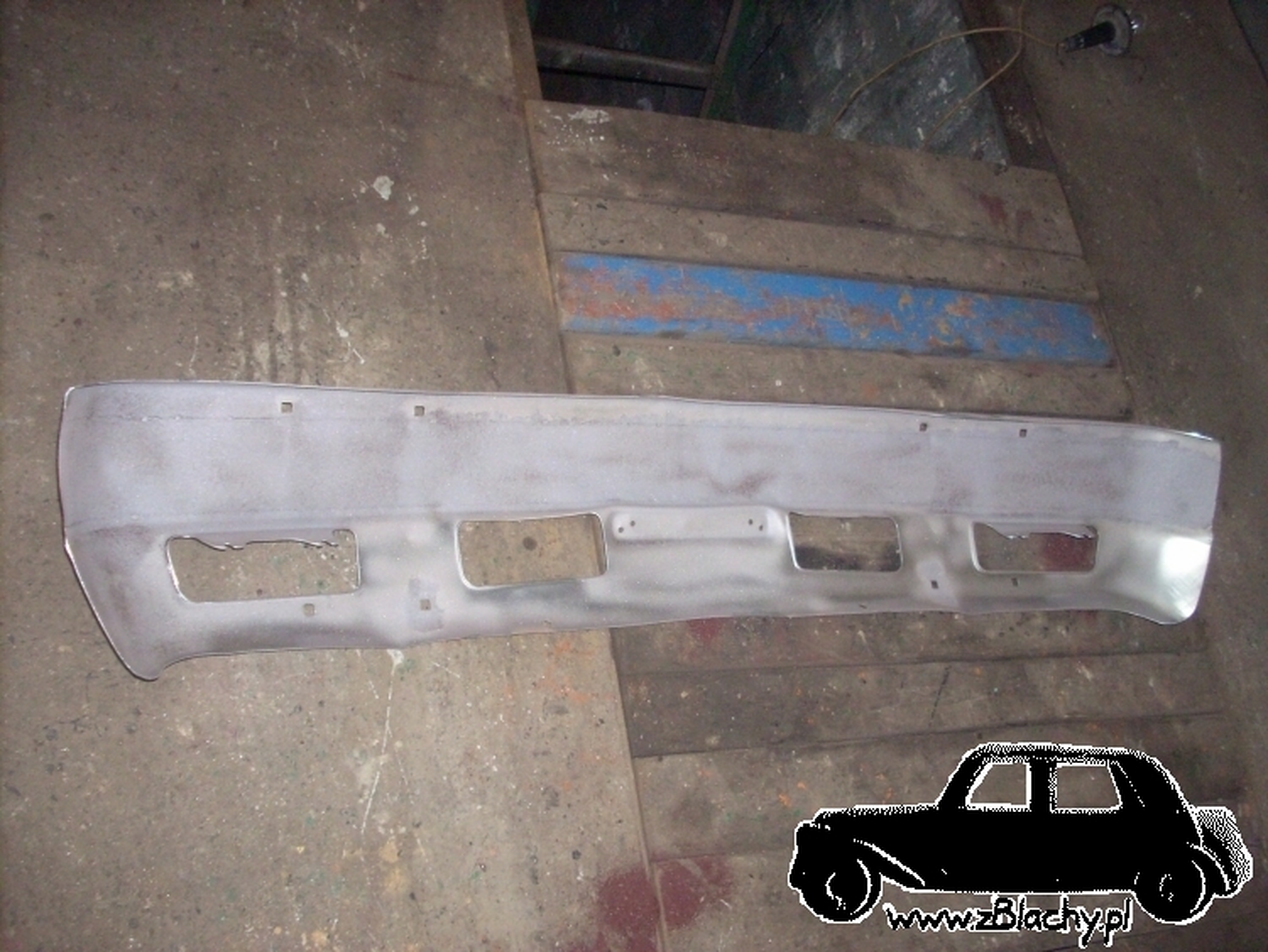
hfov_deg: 50.1
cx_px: 634
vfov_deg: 38.7
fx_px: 1356
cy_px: 476
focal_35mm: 37
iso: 400
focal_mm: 6.2
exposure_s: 1/60
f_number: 2.8
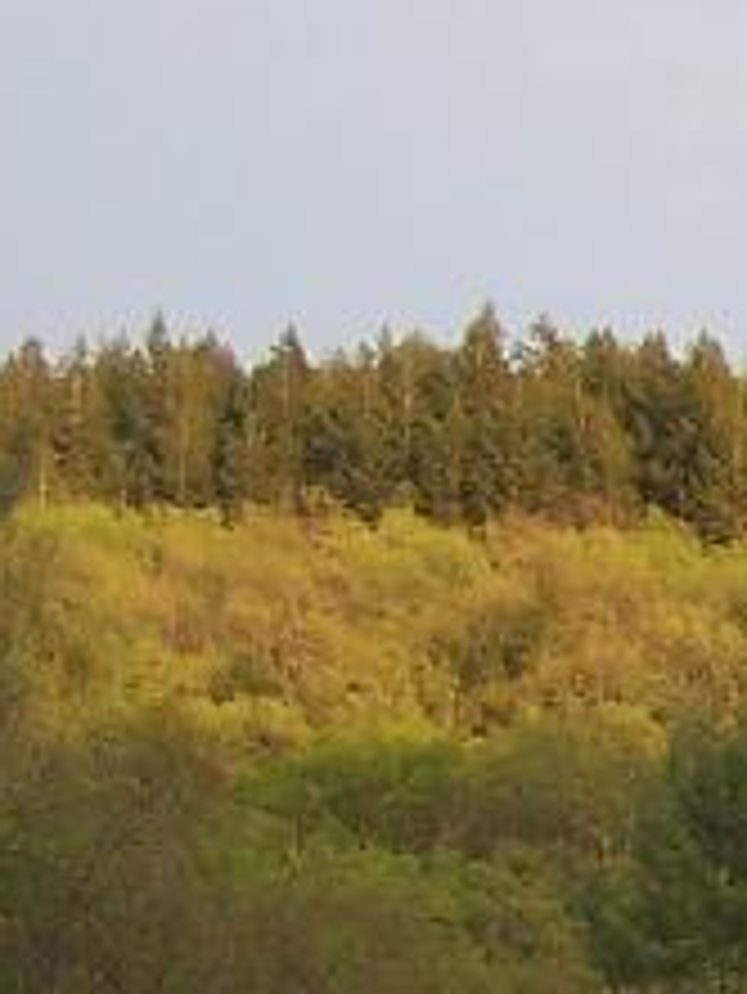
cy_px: 1113
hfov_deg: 5.9
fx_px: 6755
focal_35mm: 235
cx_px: 2106
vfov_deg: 8.4
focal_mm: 6.3
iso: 80
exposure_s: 1/160
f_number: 2.8
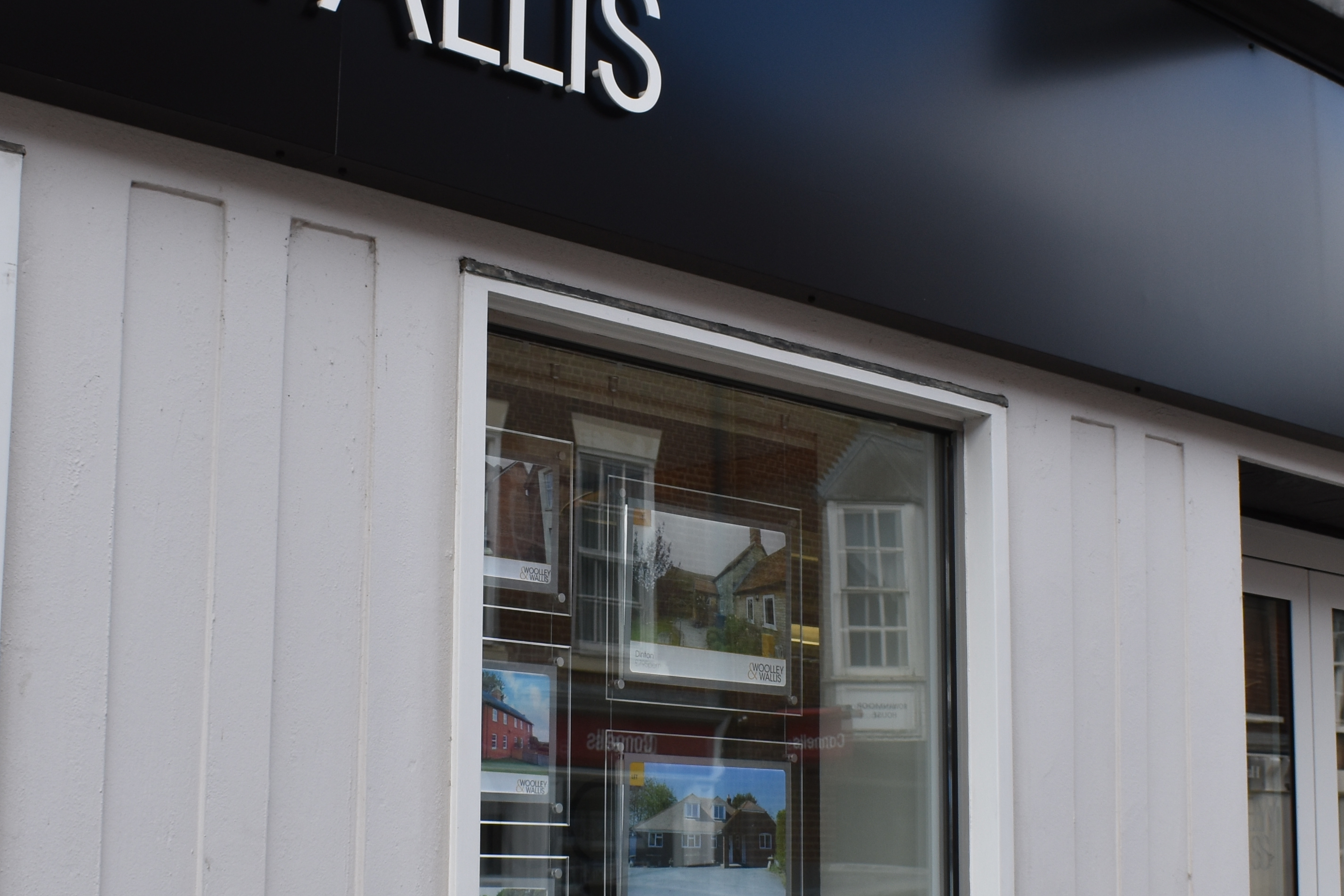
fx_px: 2352
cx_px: 659
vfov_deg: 21.6
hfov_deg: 31.9
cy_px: 522
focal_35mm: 63
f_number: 7.1
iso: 200
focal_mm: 20
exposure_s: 1/250
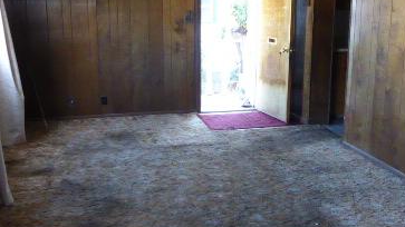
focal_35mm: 48
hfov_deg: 42.9
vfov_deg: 24.9
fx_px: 515
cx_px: 196
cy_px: 114
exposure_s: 1/60
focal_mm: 4.3
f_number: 3.3
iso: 800
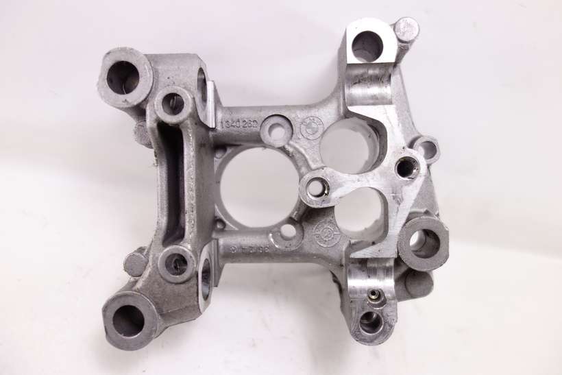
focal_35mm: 28
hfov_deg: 65.5
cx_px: 281
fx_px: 437
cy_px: 188
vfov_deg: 46.4
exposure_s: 1/100
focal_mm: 10.4
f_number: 1.8
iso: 125
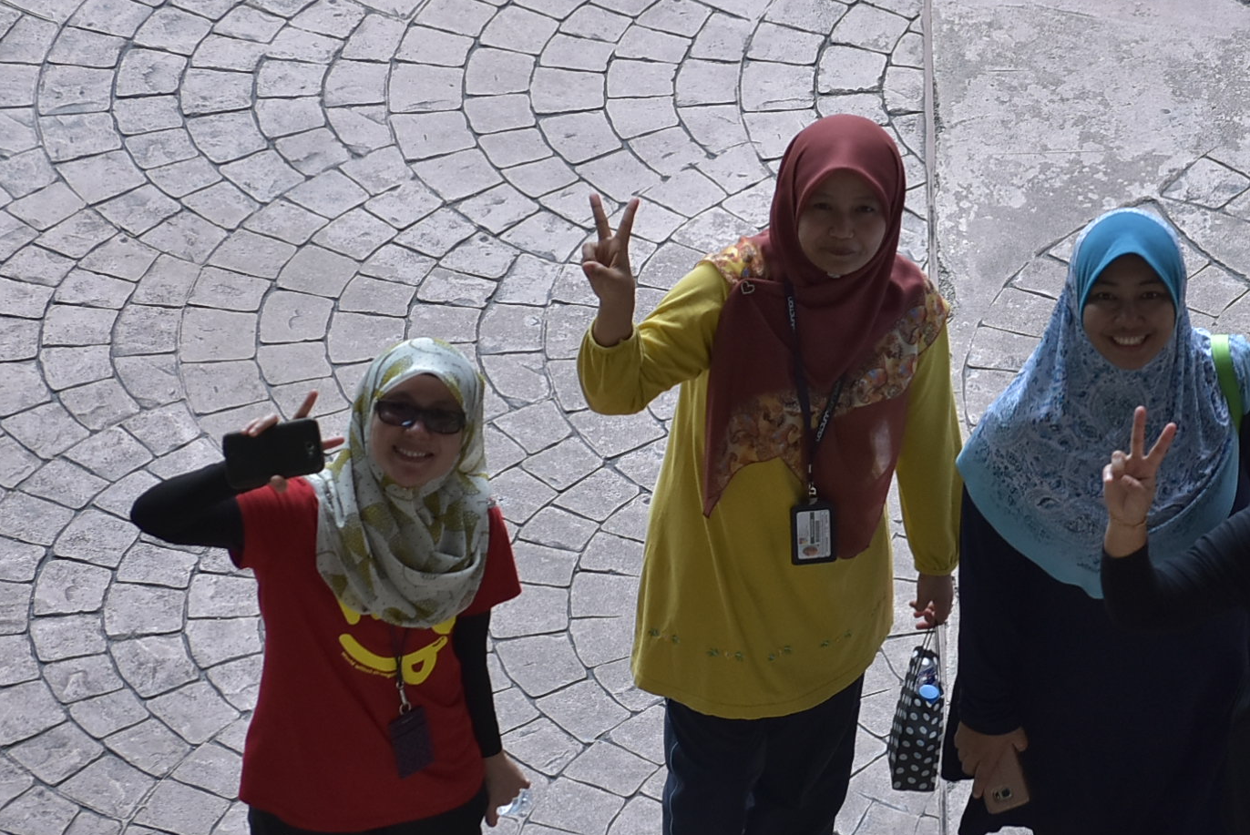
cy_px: 300
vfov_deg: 6.0
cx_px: 821
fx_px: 7957
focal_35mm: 229
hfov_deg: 9.0
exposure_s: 1/320
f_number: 4.5
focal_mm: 70
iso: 400
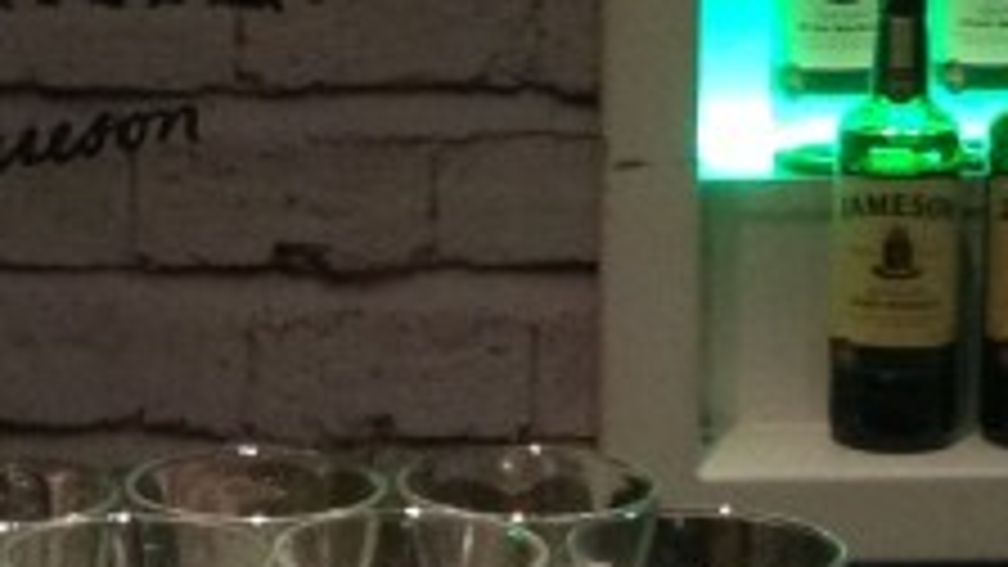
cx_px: 36
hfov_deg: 13.0
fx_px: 4383
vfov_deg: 7.4
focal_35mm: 164
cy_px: 45
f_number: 2.4
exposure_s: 1/24
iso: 160
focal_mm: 3.3
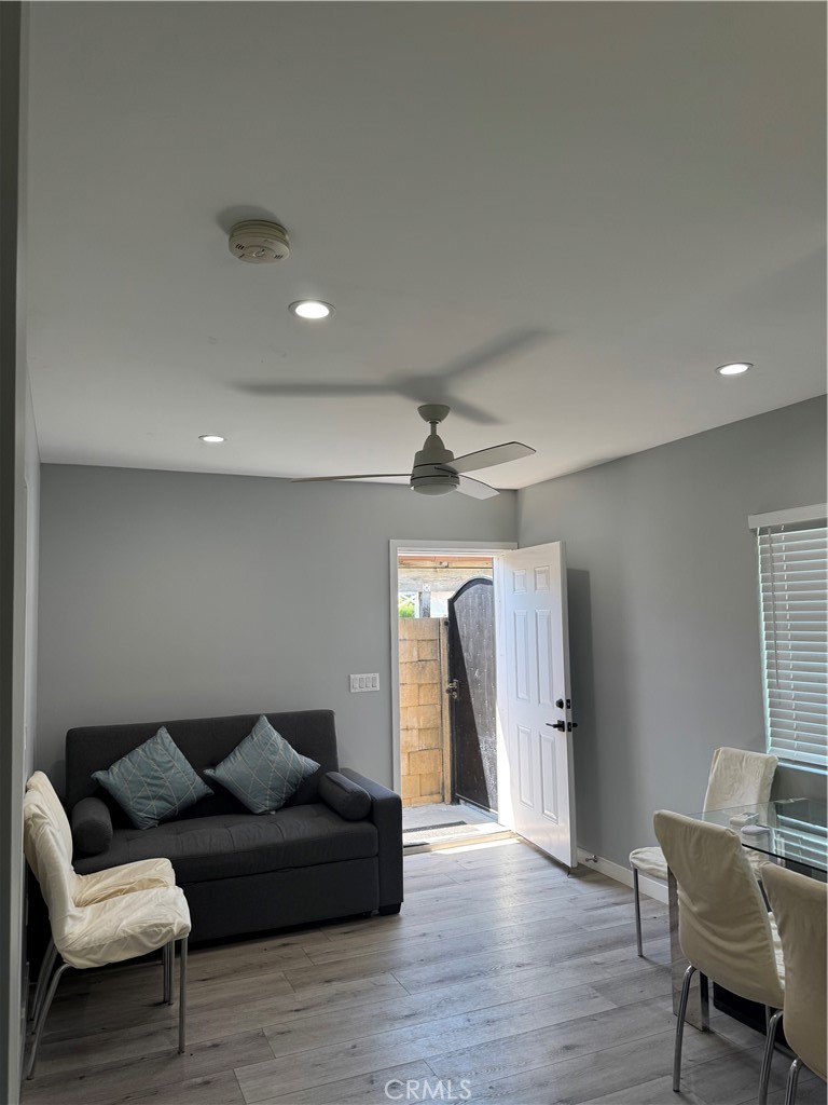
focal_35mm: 24
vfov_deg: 71.6
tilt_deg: +3.7
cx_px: 414
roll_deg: +0.3
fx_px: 765
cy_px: 552
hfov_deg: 56.8
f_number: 1.78
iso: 64
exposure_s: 1/129
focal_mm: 6.76
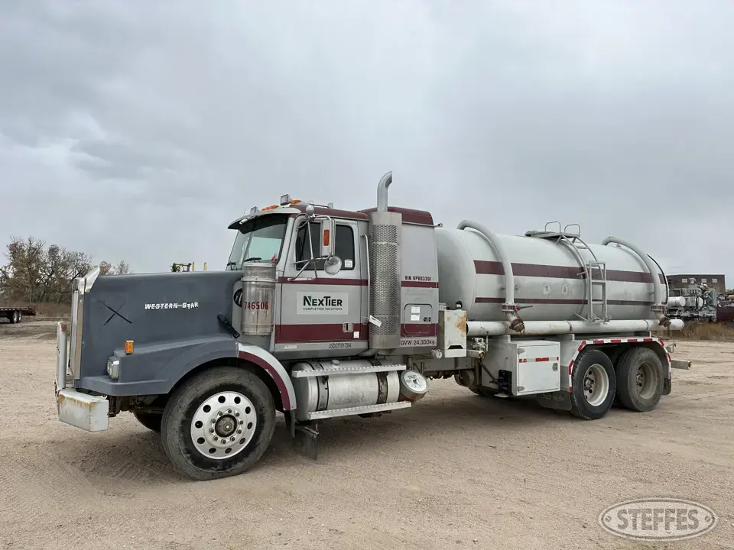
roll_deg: +1.3
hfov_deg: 71.6
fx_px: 509
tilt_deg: +4.3
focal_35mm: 24
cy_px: 275
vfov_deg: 56.8
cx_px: 367
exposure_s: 1/1256
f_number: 1.78
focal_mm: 6.86
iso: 80
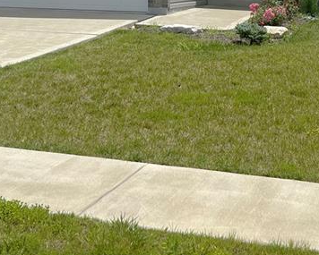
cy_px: -18
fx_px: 689
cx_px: 238
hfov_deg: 25.7
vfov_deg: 20.1
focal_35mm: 73
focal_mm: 5.7
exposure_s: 1/7463
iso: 50
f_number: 1.5
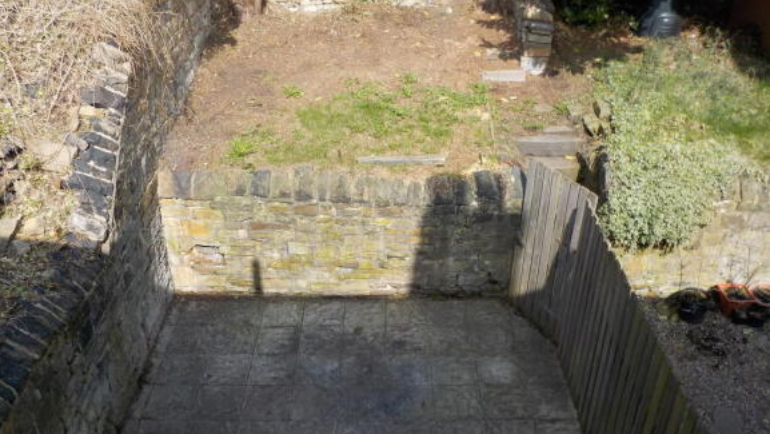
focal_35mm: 33
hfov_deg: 59.5
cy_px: 252
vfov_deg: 35.6
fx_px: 674
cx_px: 385
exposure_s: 1/640
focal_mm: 4.1
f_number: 3.3
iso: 125
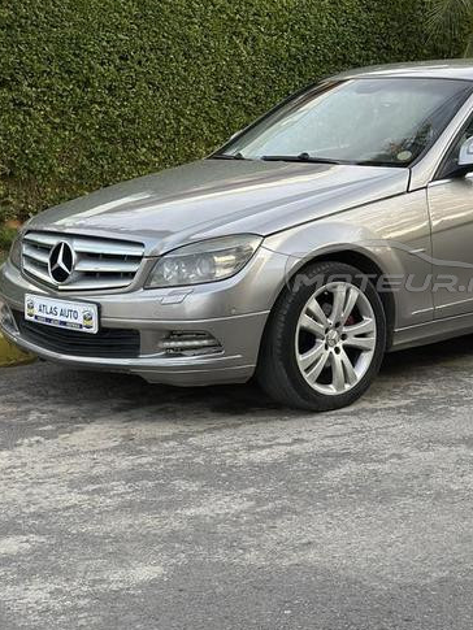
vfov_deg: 22.7
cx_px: 399
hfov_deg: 17.0
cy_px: 266
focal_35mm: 86
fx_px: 1566
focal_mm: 6.86
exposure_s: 1/419
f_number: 1.78
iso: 80
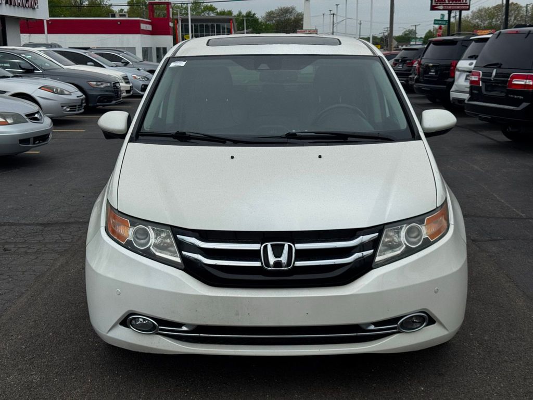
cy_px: 200
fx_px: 739
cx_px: 266
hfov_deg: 39.7
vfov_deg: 30.3
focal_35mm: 48
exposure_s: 1/6410
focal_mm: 6.76
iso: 64
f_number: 1.78
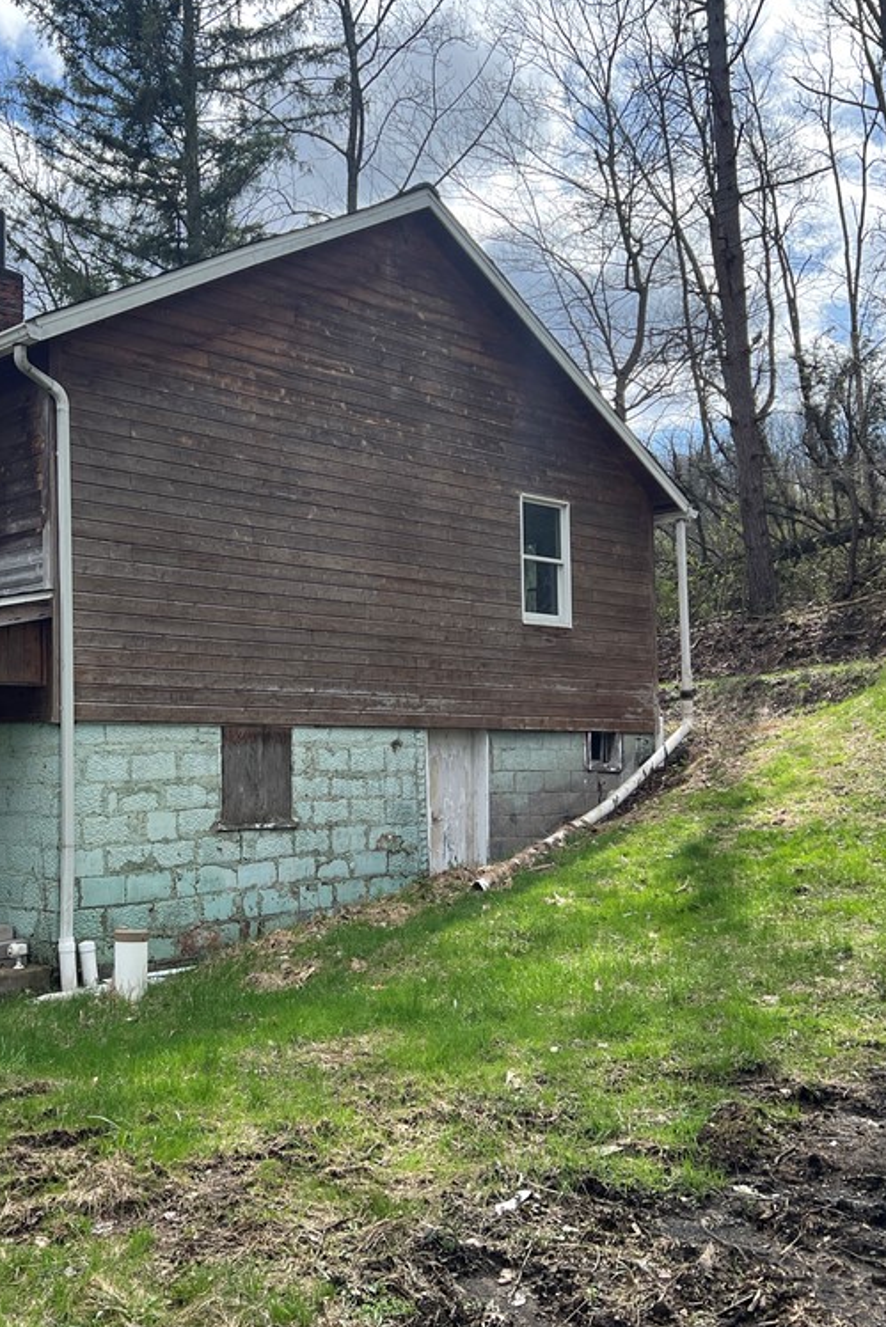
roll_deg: +0.5
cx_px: 256
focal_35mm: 37
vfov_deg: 51.9
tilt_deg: +3.8
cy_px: 660
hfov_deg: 35.4
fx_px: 1365
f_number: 1.5
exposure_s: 1/2299
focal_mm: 5.7
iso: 50
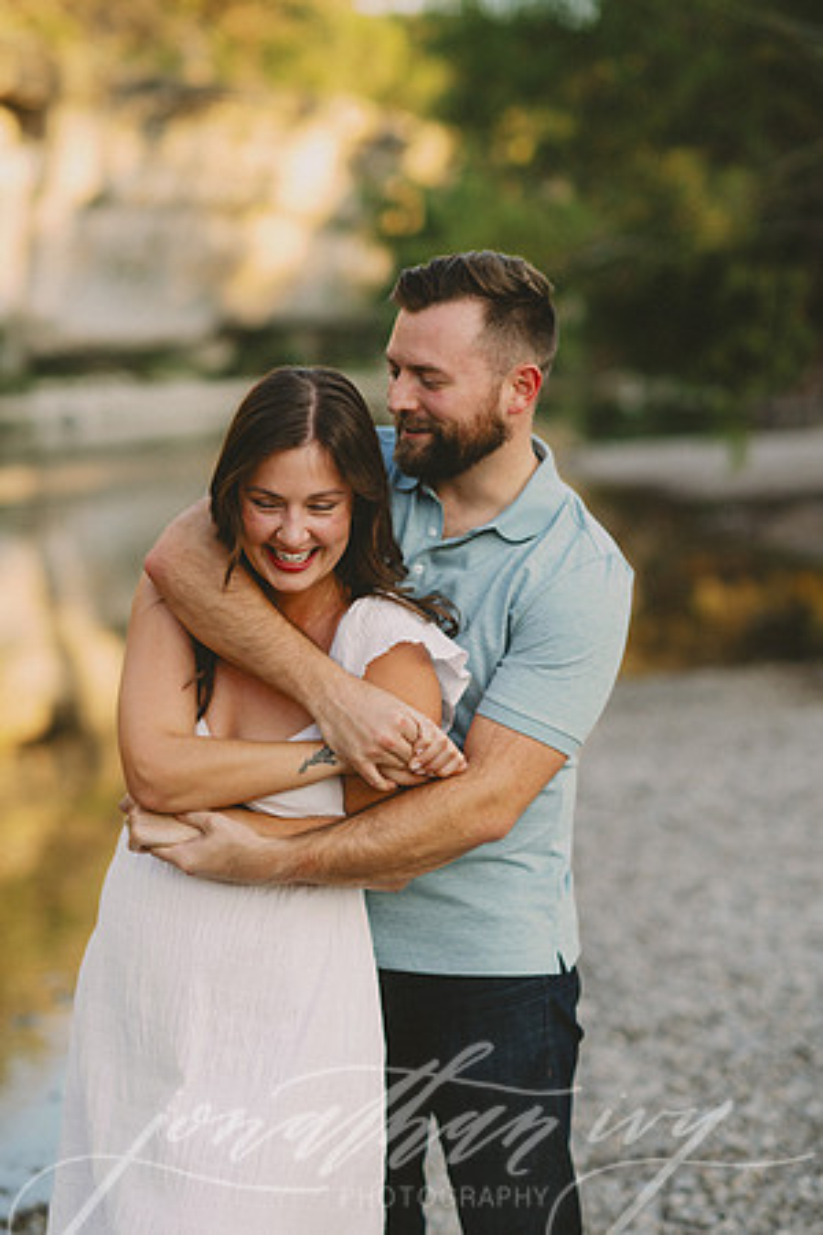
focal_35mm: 85
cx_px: 412
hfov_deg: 16.1
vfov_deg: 23.9
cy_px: 618
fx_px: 2915
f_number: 2.5
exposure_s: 1/800
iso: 125
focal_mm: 85
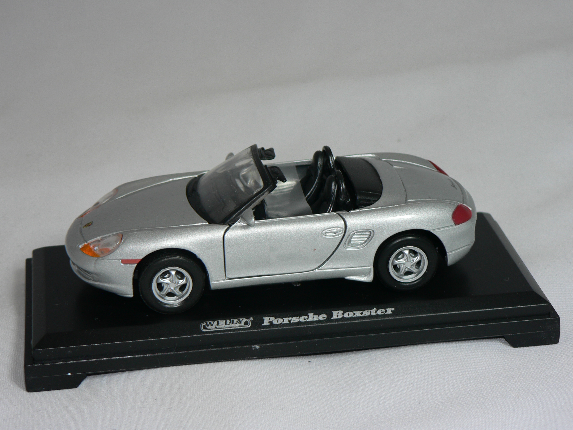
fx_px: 1573
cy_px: 215
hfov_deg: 20.7
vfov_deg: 15.6
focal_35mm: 95
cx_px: 286
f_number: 3.2
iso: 80
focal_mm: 15.8
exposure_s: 1/60
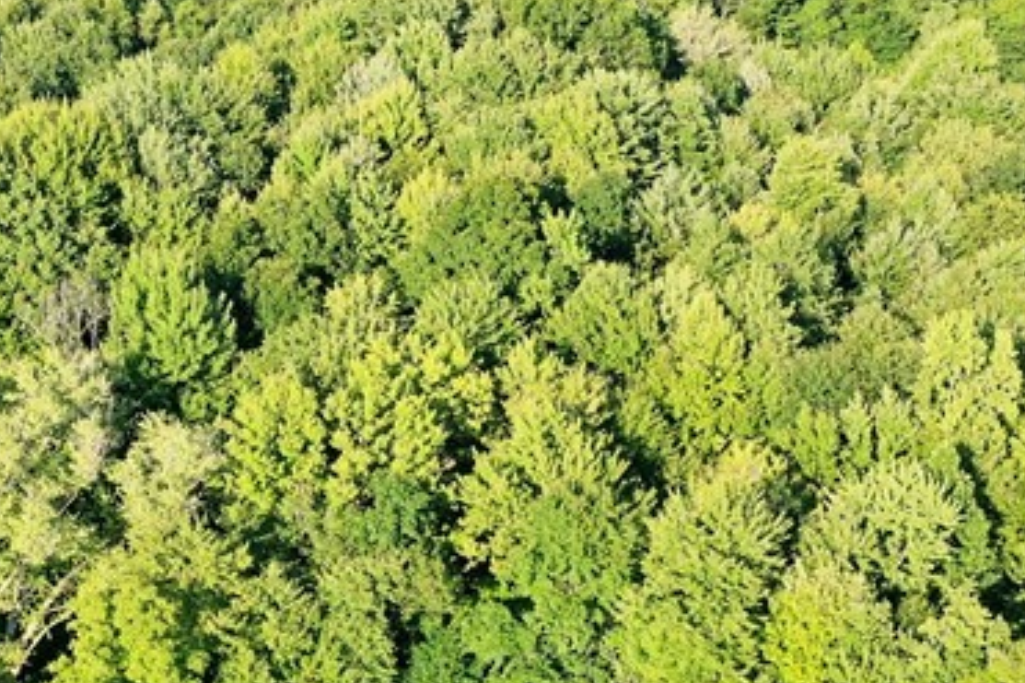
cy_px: 412
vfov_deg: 16.6
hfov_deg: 24.3
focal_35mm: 82
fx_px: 2334
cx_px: 180
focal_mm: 10.26
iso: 100
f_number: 5
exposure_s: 1/200
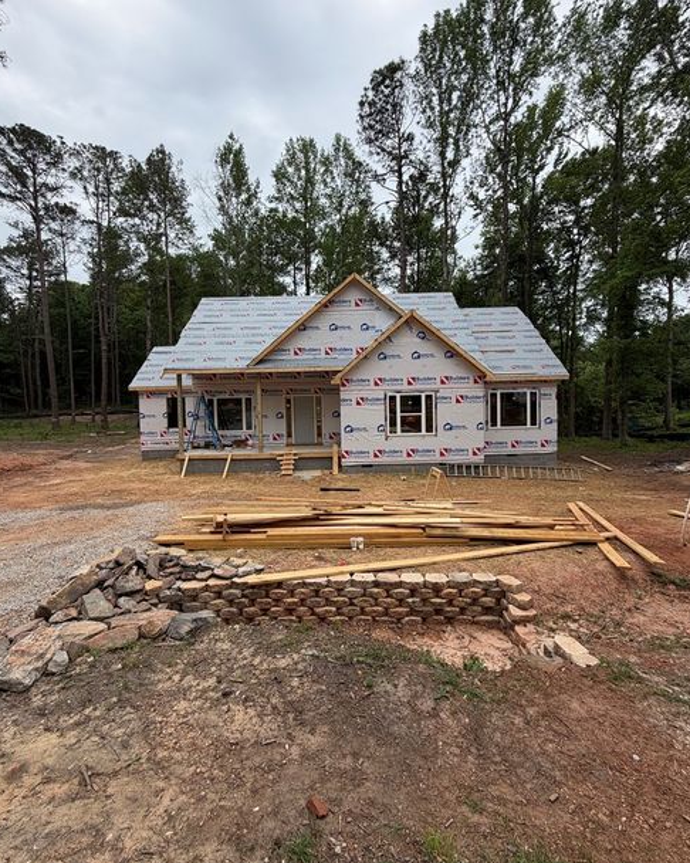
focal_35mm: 15
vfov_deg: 96.7
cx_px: 341
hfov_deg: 84.0
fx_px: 383
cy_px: 404
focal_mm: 2.22
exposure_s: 1/770
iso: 32
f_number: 2.2
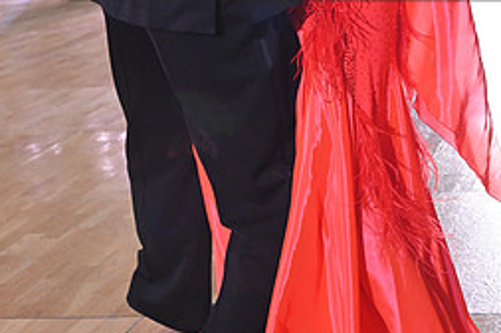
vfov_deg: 13.2
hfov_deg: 20.2
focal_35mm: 101
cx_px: 342
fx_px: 1404
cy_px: -63
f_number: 5
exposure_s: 1/320
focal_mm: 44
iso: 2500
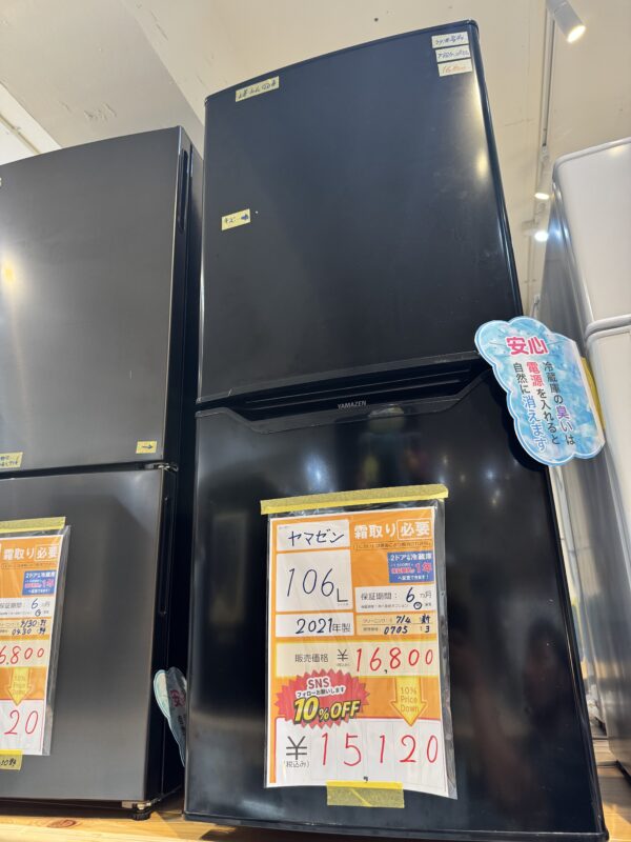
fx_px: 583
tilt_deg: +18.5
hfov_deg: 56.8
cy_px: 421
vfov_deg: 71.6
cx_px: 316
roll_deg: +1.4
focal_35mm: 24
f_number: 1.78
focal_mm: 6.76
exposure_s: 1/76
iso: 200
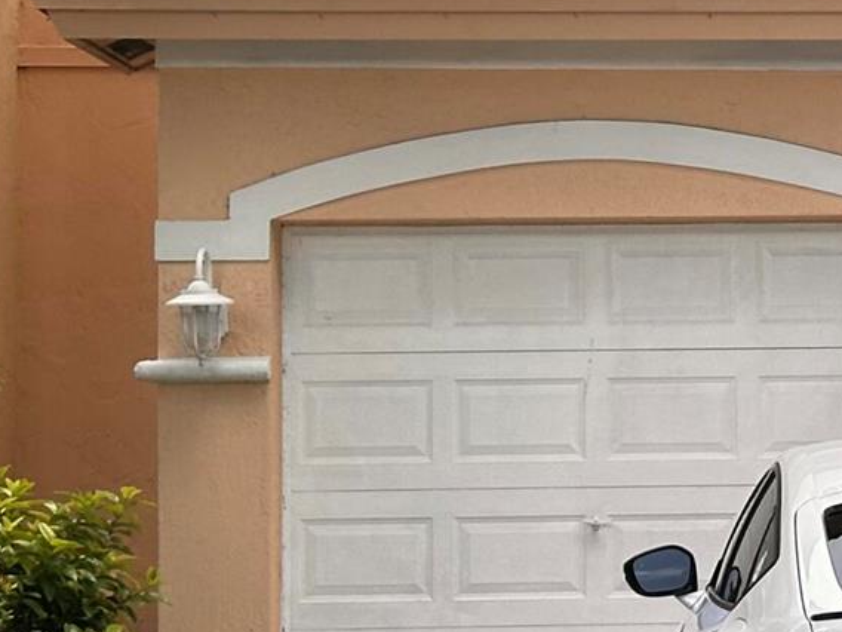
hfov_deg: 11.2
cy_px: 190
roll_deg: +0.3
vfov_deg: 8.6
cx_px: 1073
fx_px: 4208
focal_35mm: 173
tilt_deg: +3.3
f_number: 1.78
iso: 64
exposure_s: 1/506
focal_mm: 6.86
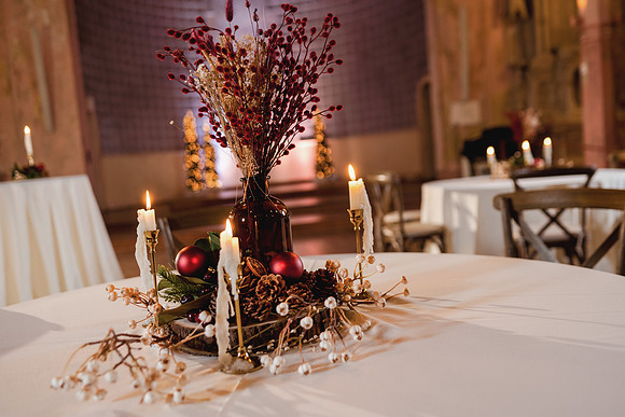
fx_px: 608
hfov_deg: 54.4
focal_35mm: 35
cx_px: 312
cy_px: 208
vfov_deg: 37.9
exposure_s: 1/60
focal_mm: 35
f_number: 2.5
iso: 400
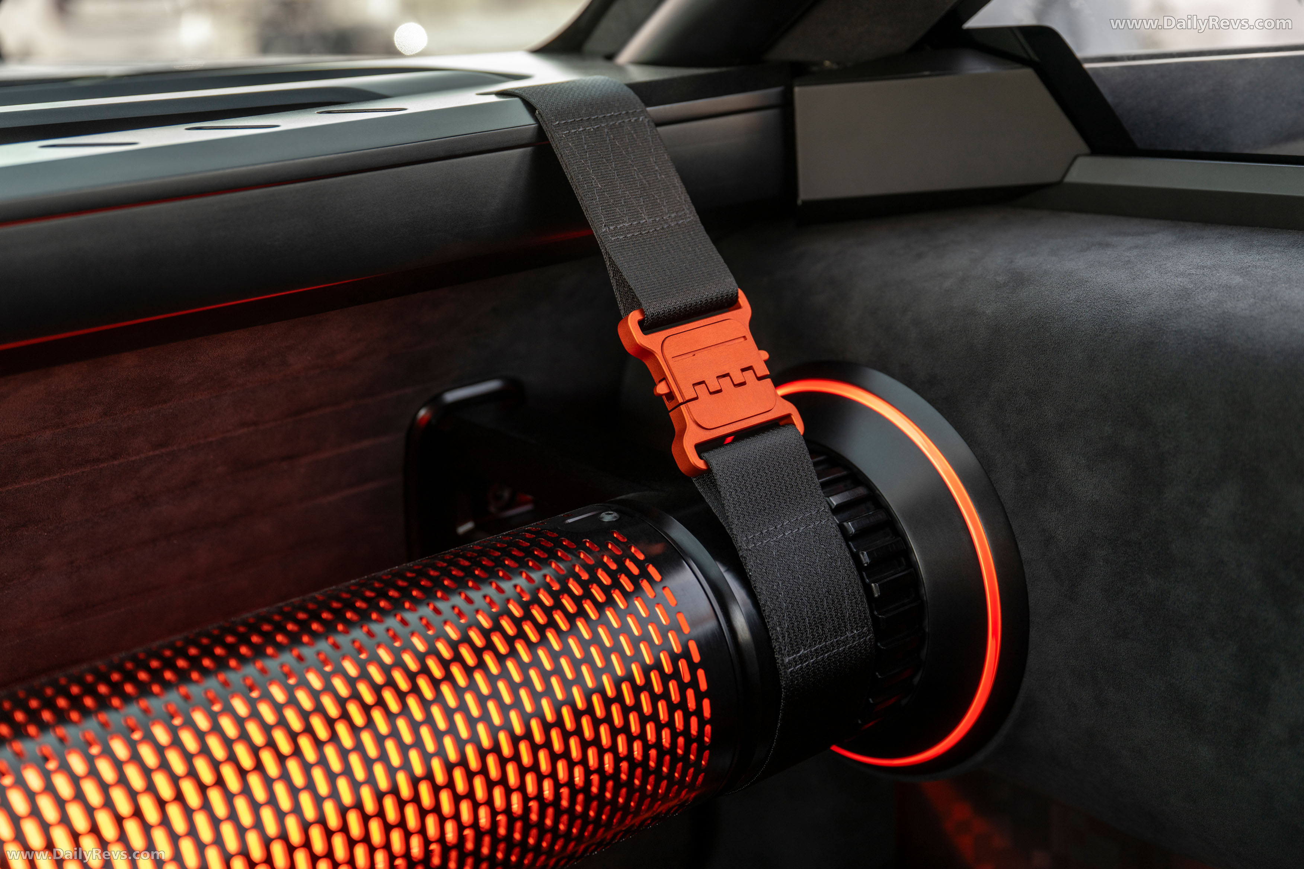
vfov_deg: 29.2
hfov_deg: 42.7
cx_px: 652
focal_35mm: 46
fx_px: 1666
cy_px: 434
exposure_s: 1/30
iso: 200
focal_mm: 46
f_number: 4
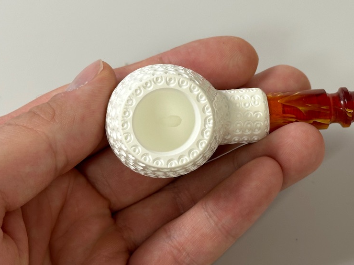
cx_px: 247
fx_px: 849
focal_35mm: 83
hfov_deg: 23.4
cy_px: 96
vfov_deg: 17.7
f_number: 1.78
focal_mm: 6.86
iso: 64
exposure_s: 1/50
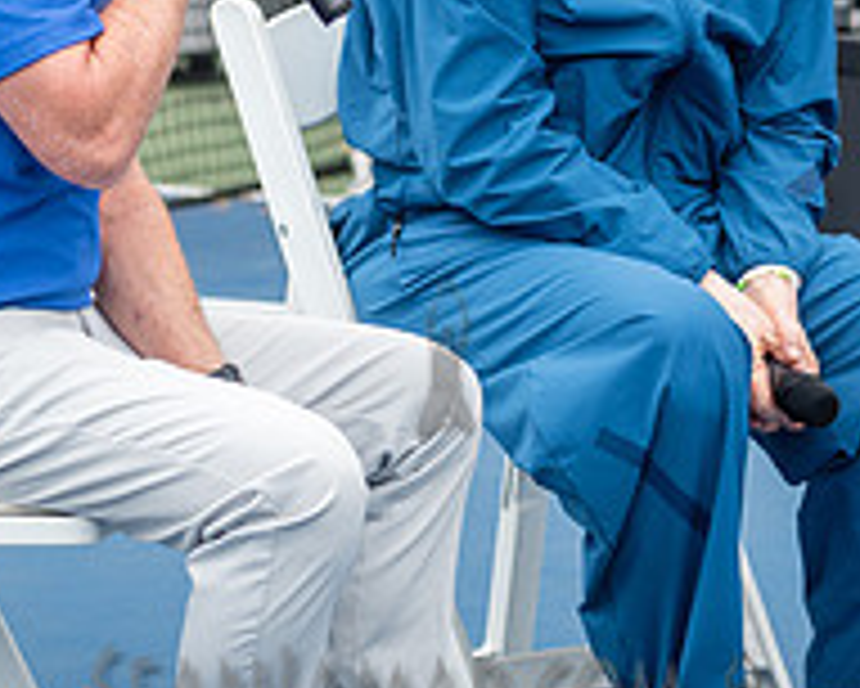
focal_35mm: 358
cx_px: 509
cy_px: -103
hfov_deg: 5.4
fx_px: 9117
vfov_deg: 4.3
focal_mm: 120
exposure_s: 1/160
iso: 200
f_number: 4.5
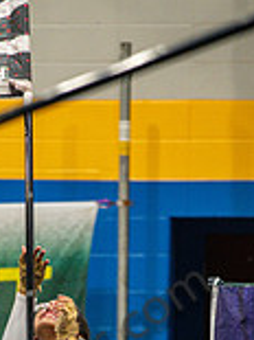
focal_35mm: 518
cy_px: 421
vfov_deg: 3.8
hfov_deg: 2.9
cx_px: 15
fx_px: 5075
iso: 5000
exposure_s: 1/500
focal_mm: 185
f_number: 4
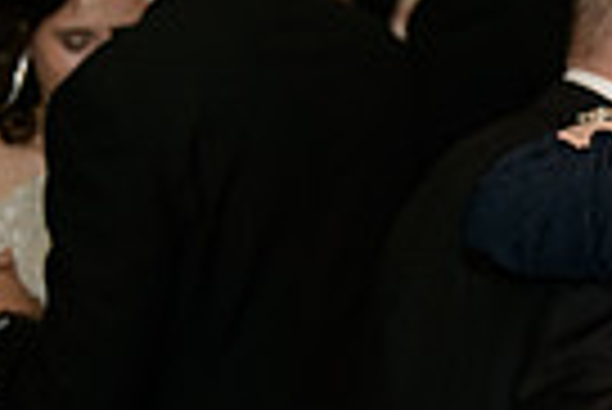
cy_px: 146
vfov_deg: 8.1
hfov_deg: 11.0
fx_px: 2893
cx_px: 1202
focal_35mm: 170
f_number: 3.2
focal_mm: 40
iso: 1600
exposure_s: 1/100
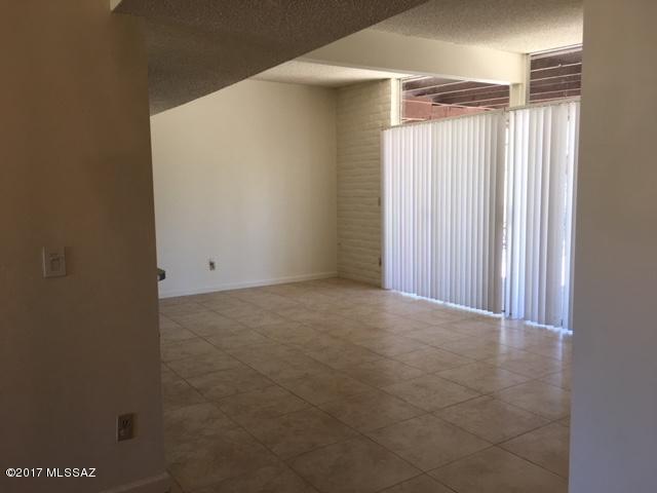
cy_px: 246
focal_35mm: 29
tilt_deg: -5.3
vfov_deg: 48.2
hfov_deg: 61.7
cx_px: 328
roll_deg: +0.7
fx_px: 550
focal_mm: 4.15
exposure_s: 1/40
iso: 25
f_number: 2.2
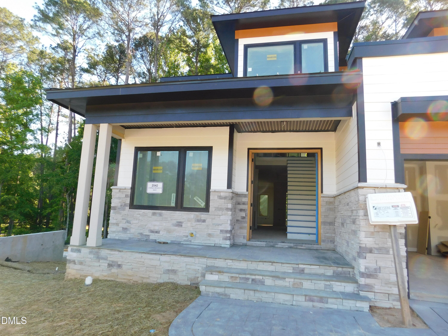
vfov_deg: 58.9
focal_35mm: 23
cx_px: 224
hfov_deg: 73.9
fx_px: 298
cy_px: 168
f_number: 3
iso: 125
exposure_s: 1/200
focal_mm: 4
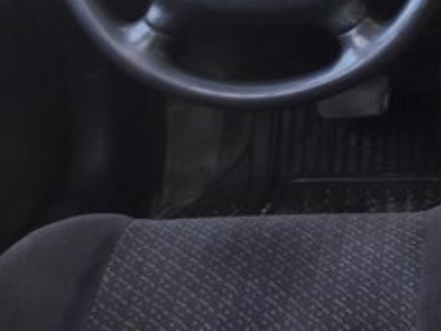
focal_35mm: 81
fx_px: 1032
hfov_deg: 21.3
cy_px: -75
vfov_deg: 17.3
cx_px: 605
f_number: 1.9
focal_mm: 3.7
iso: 64
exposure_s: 1/33
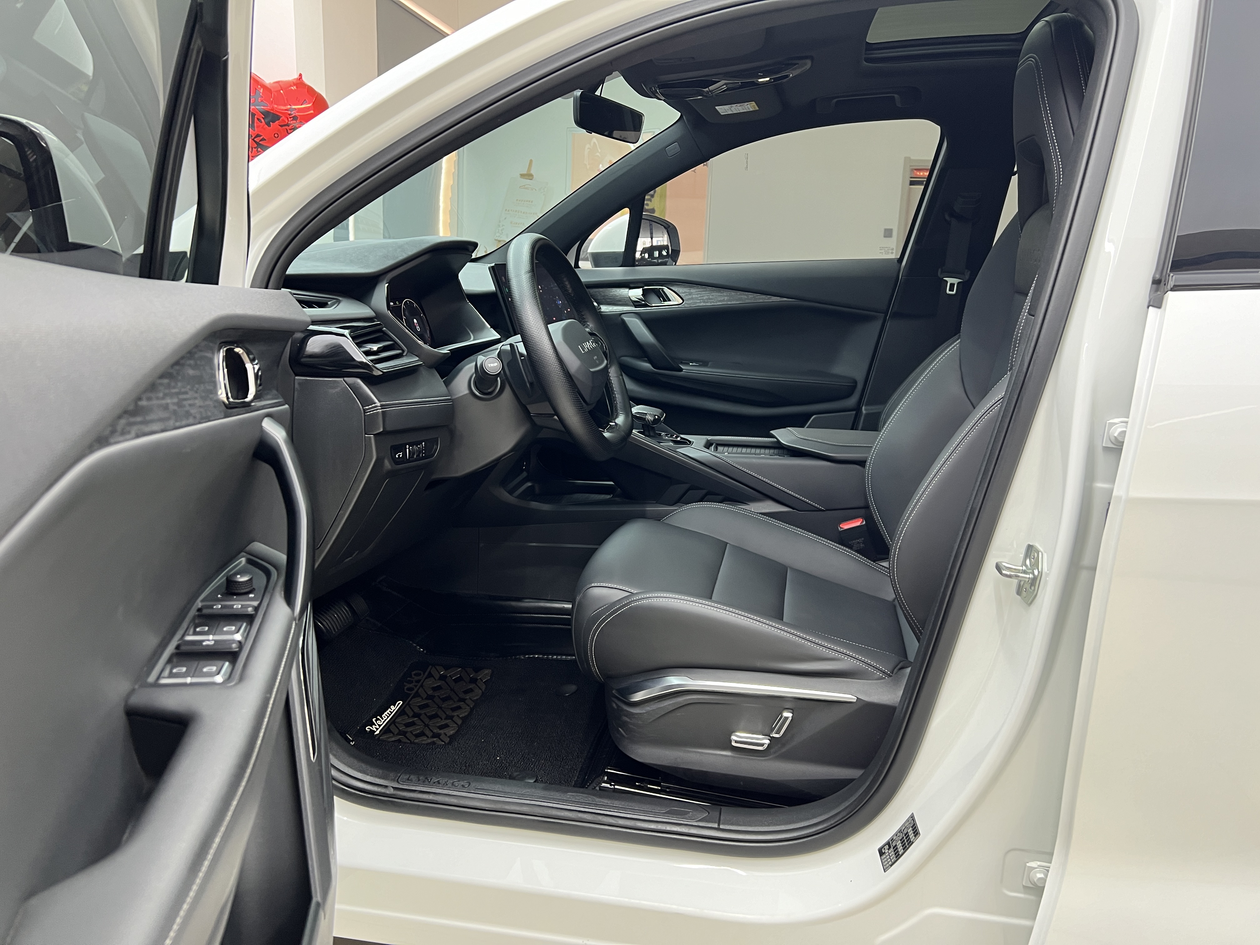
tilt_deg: -14.5
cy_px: 472
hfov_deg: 67.3
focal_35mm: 26
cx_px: 630
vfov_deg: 53.1
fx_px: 946
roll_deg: -1.8
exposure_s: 1/50
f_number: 1.5
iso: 80
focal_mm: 5.7
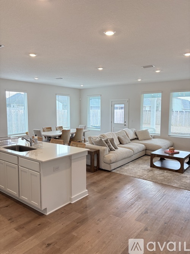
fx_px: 190
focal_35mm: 26
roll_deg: +0.0
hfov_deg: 53.0
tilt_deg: -5.0
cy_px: 127
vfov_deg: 67.3
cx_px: 95
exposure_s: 1/134
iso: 125
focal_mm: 5.96
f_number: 1.6
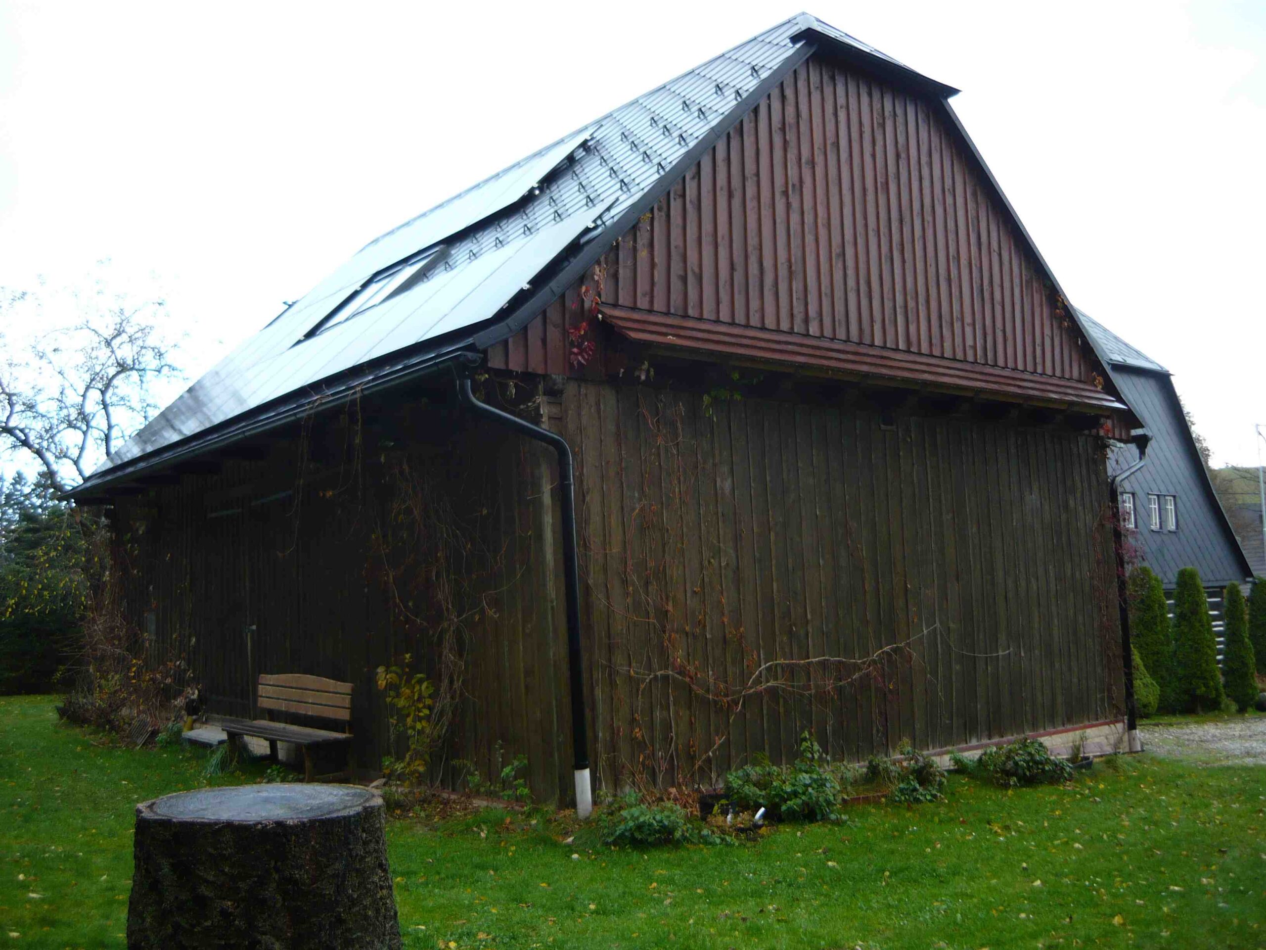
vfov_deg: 42.9
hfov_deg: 55.4
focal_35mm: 33
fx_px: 1207
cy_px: 475
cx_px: 633
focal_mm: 5.5
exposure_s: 1/125
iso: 100
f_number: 2.8
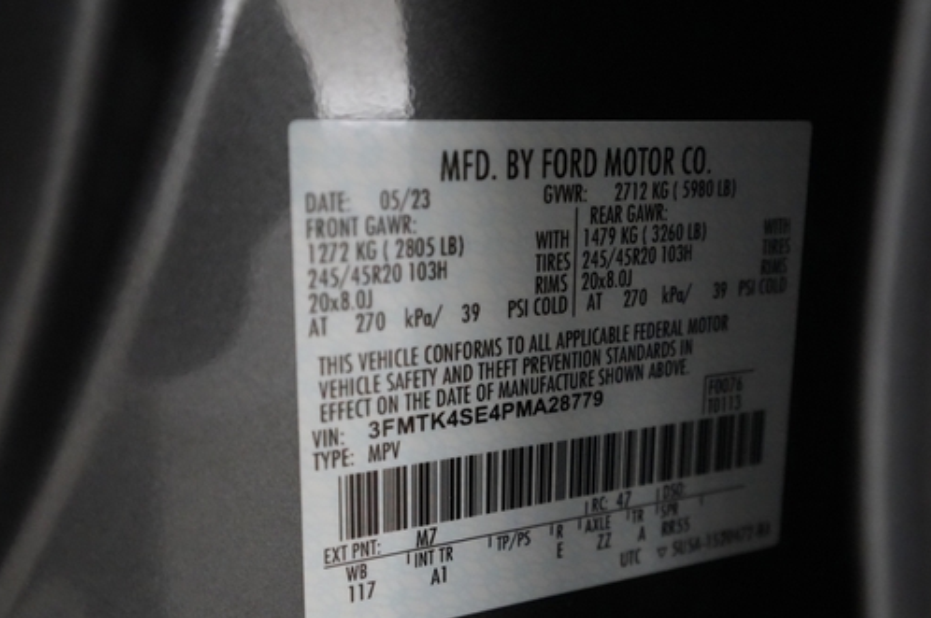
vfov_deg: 36.8
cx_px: 495
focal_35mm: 36
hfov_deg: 53.1
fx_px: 930
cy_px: 308
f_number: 5
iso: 12800
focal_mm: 28
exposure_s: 1/200
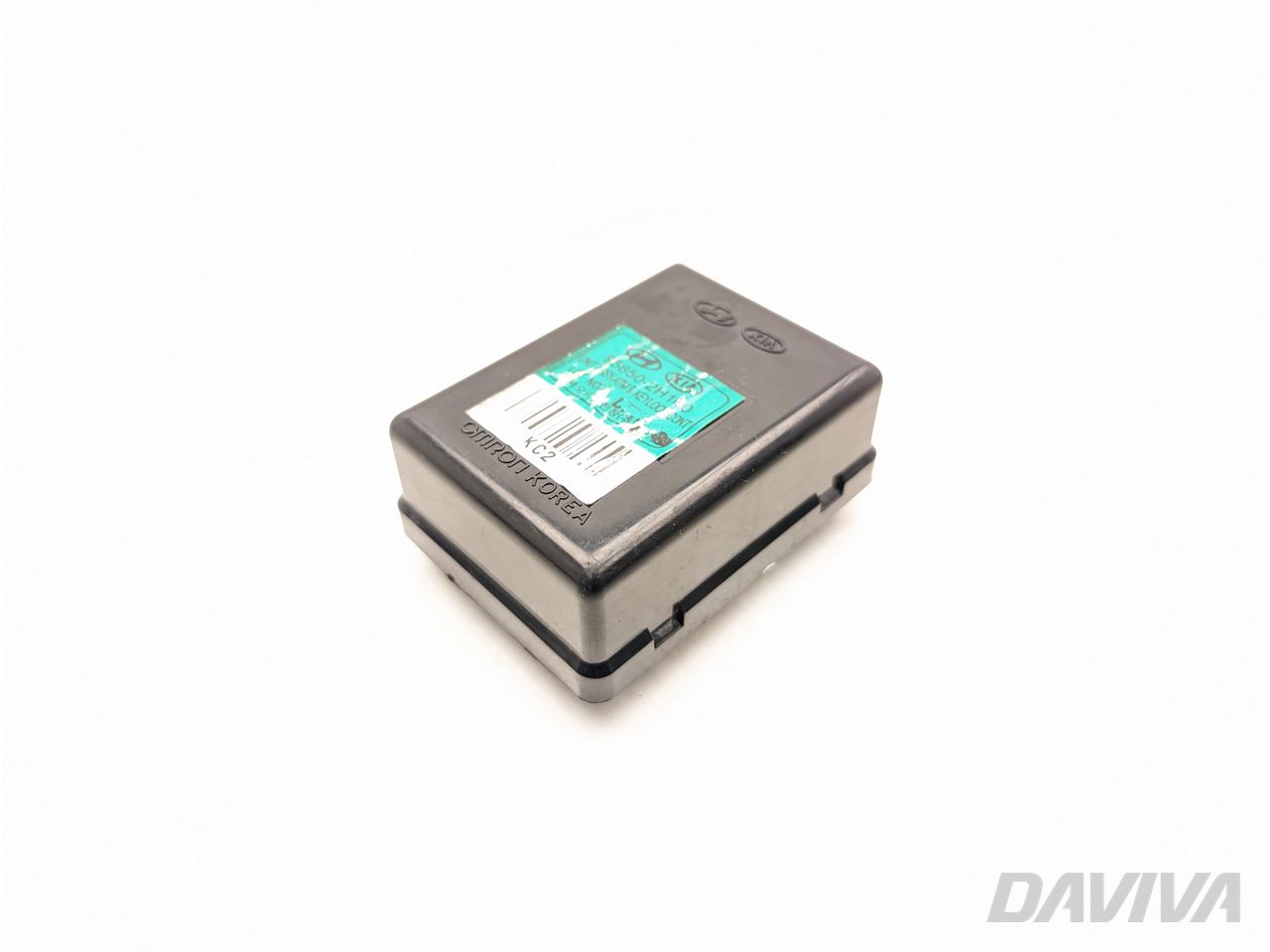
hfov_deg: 71.6
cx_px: 635
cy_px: 476
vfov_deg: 56.8
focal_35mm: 24
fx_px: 881
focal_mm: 6.9
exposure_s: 1/90
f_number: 1.68
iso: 69
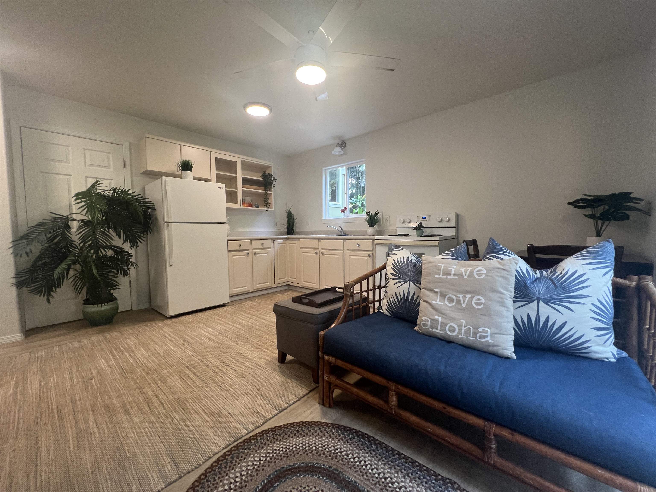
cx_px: 328
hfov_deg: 106.2
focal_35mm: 13
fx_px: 246
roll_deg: +0.6
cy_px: 246
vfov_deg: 89.9
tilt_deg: -4.1
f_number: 1.8
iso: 125
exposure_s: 1/60
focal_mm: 1.57
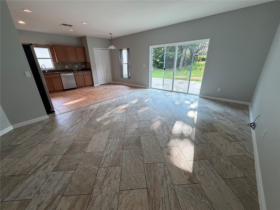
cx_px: 140
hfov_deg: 102.1
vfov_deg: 85.7
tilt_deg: -21.6
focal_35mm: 14
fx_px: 113
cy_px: 105
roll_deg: +1.6
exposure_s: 1/120
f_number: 2.2
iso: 125
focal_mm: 2.22
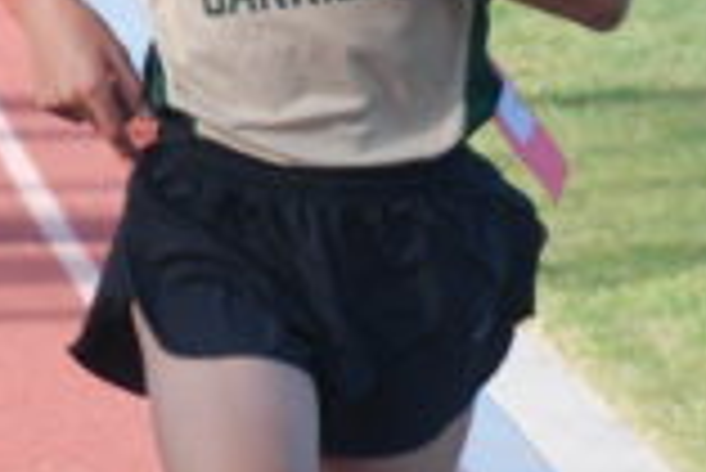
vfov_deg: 2.1
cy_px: -178
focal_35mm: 666
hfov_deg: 3.1
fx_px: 13073
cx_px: 562
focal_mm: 68
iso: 400
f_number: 6.3
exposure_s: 1/640
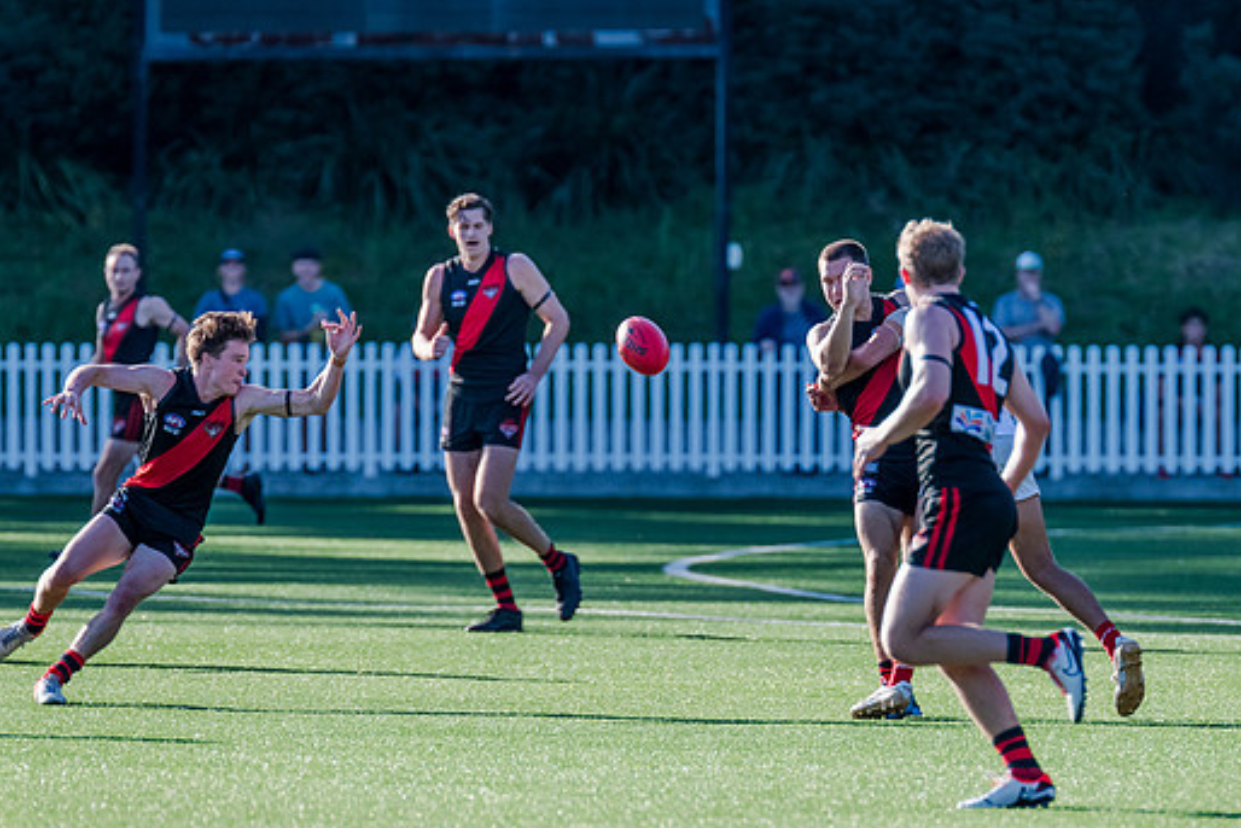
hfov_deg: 3.6
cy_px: 442
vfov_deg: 2.4
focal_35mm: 566
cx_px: 809
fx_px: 19516
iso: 800
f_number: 5.6
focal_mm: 420
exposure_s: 1/1600
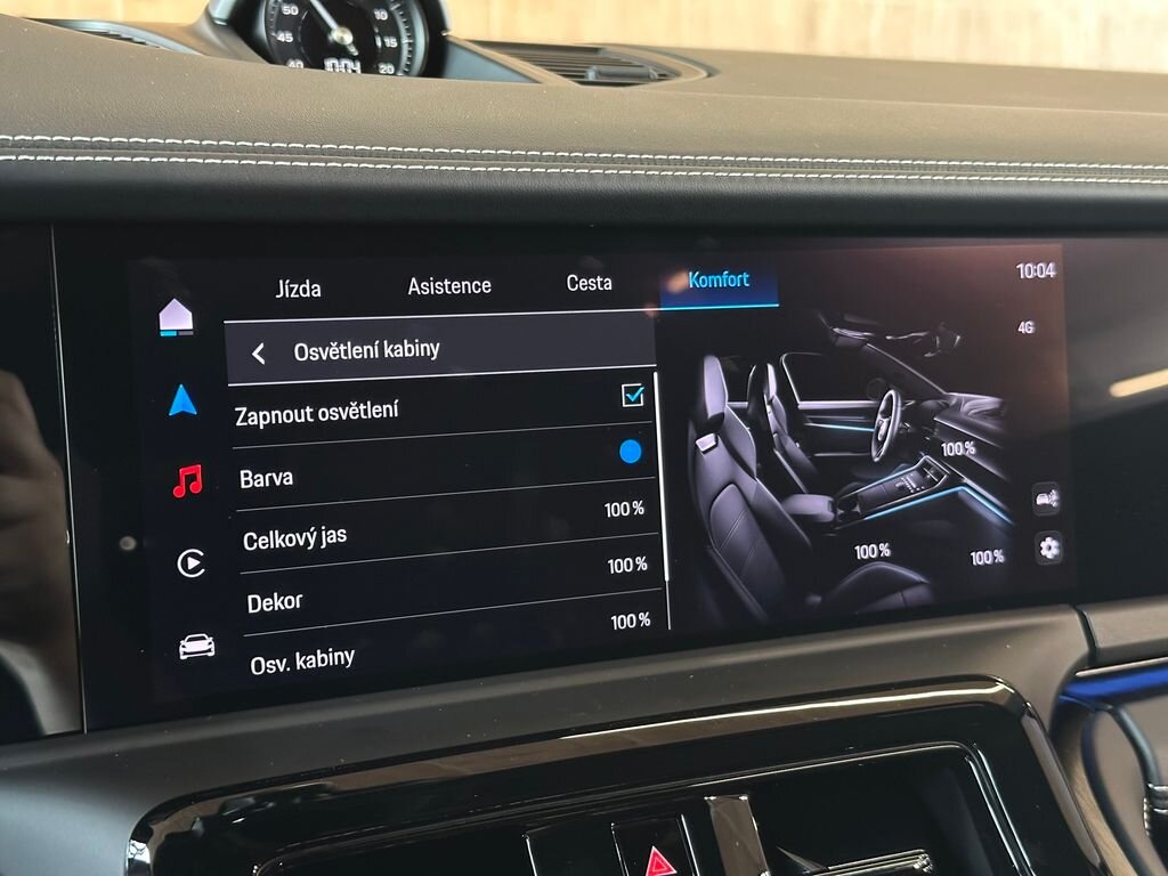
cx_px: 584
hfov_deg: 39.7
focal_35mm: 48
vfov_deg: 30.3
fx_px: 1620
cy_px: 438
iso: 400
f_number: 1.78
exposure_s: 1/25
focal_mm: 6.86
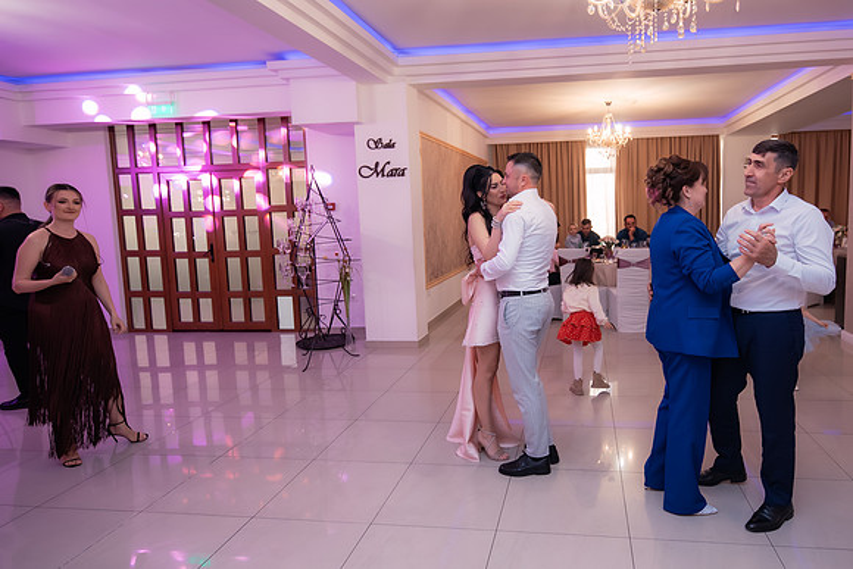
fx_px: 543
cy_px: 263
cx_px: 514
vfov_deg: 55.3
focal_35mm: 23
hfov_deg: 75.4
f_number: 2.8
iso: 2000
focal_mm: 19
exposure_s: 1/200
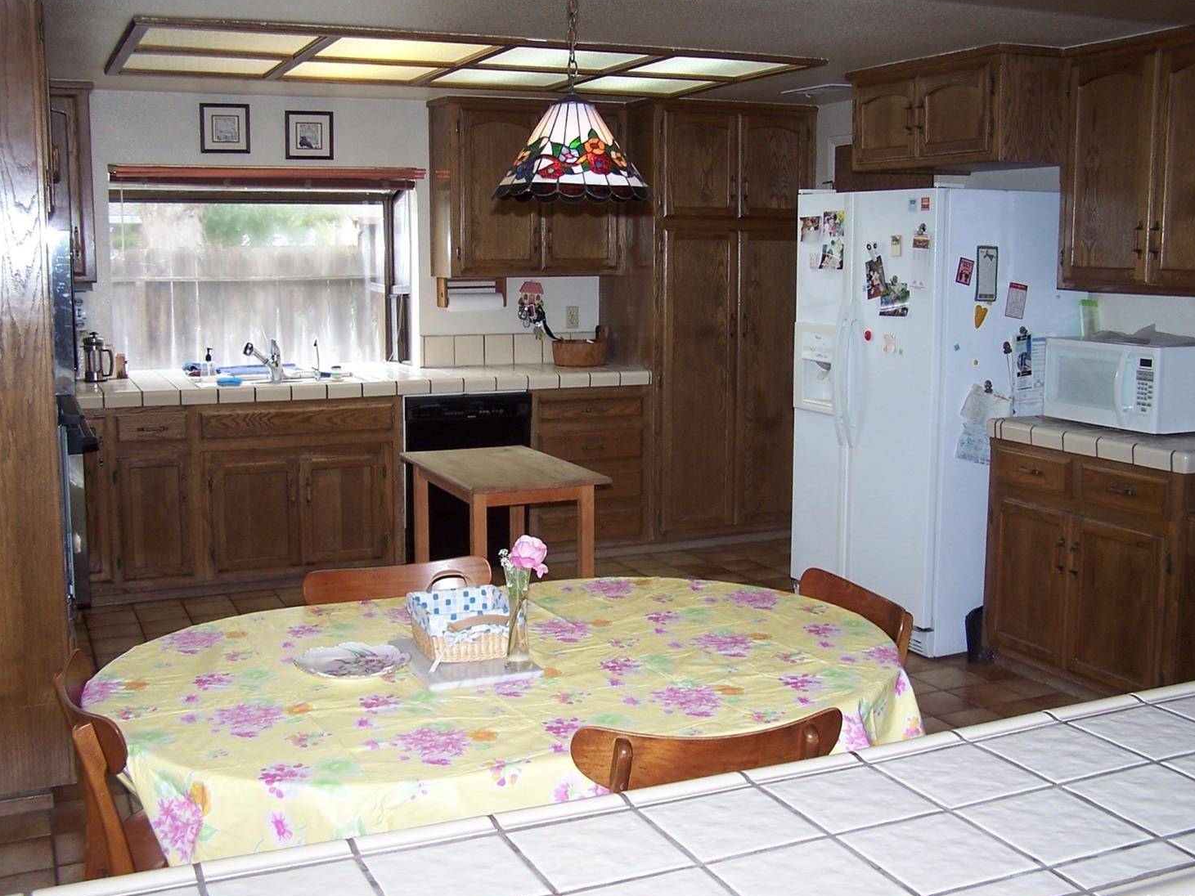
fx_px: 1346
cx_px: 612
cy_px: 451
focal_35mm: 39
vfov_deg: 36.8
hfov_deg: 47.9
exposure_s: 1/60
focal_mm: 6.3
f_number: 2.8
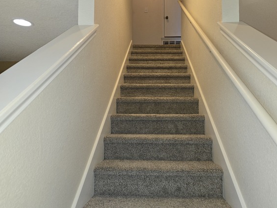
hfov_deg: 67.1
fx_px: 208
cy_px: 98
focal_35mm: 26
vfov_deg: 53.1
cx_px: 153
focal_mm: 5.4
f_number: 1.8
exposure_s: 1/30
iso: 100
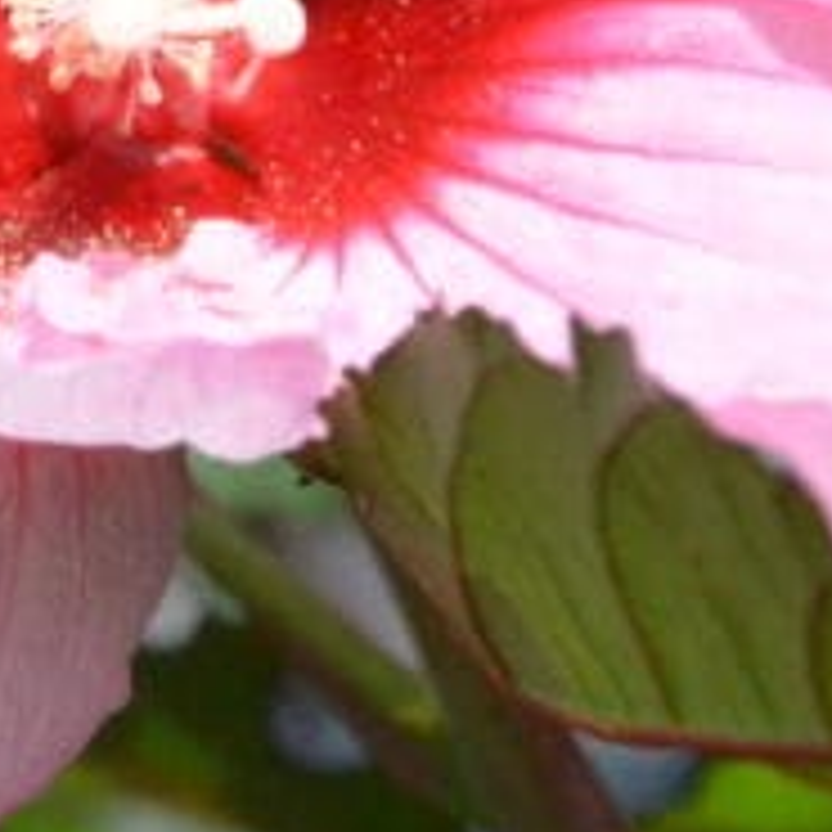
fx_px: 15717
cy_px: -468
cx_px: -54
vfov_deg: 3.0
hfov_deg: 3.0
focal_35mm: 578
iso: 3200
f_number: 9
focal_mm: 82
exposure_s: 1/8000
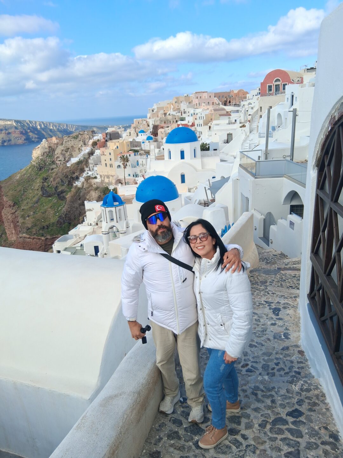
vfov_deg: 67.3
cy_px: 229
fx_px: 344
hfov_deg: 53.1
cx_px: 172
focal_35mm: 26
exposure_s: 1/369
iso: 25
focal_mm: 3.98
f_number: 1.8
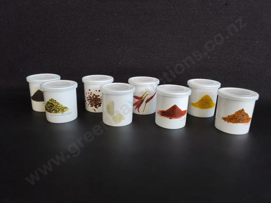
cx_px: 136
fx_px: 211
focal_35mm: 27
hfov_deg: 65.3
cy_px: 102
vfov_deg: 51.4
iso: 125
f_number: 2
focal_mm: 2.87
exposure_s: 1/120
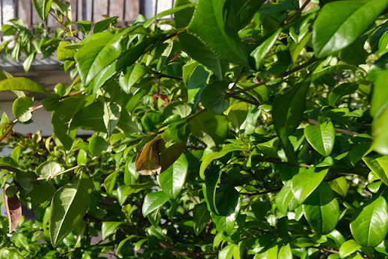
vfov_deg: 23.9
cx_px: -110
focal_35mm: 56
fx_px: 604
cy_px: 198
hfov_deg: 29.2
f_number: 4
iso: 160
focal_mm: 10
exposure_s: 1/500
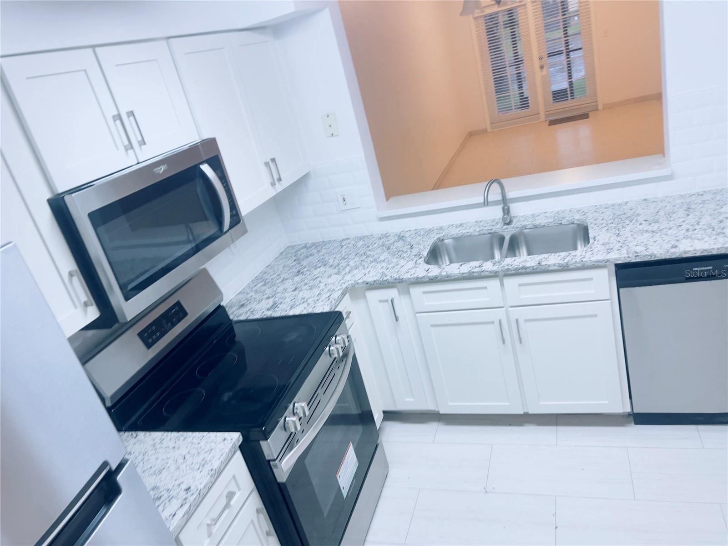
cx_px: 364
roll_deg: +14.2
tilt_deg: -23.1
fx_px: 547
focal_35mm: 26
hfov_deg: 67.3
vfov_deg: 53.1
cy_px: 273
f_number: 1.5
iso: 160
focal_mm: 5.7
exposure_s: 1/60
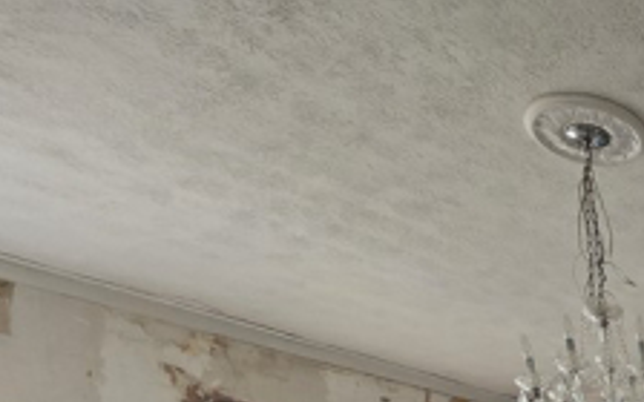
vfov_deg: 23.0
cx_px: 924
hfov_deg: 30.8
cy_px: 655
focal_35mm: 41
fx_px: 720
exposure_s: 1/60
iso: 160
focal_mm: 2.2
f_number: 2.2
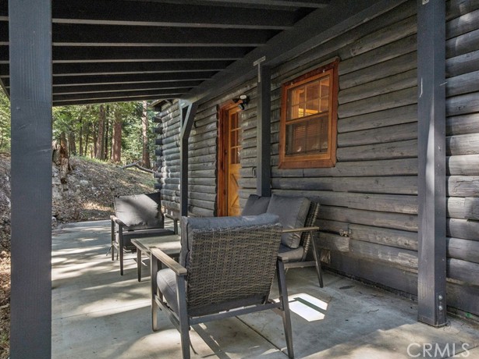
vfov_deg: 54.8
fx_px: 346
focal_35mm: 25
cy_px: 174
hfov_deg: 69.4
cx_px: 248
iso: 430
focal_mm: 12.3
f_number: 2.8
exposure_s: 1/13
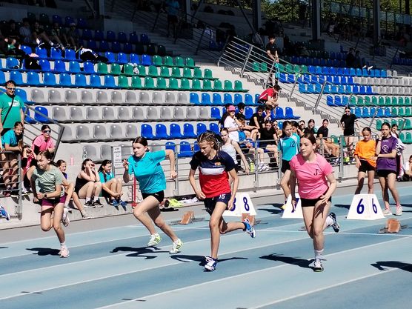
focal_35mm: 96
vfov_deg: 15.4
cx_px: 206
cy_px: 154
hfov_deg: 20.4
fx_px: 1143
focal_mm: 4.75
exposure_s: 1/1631
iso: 120
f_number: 1.8
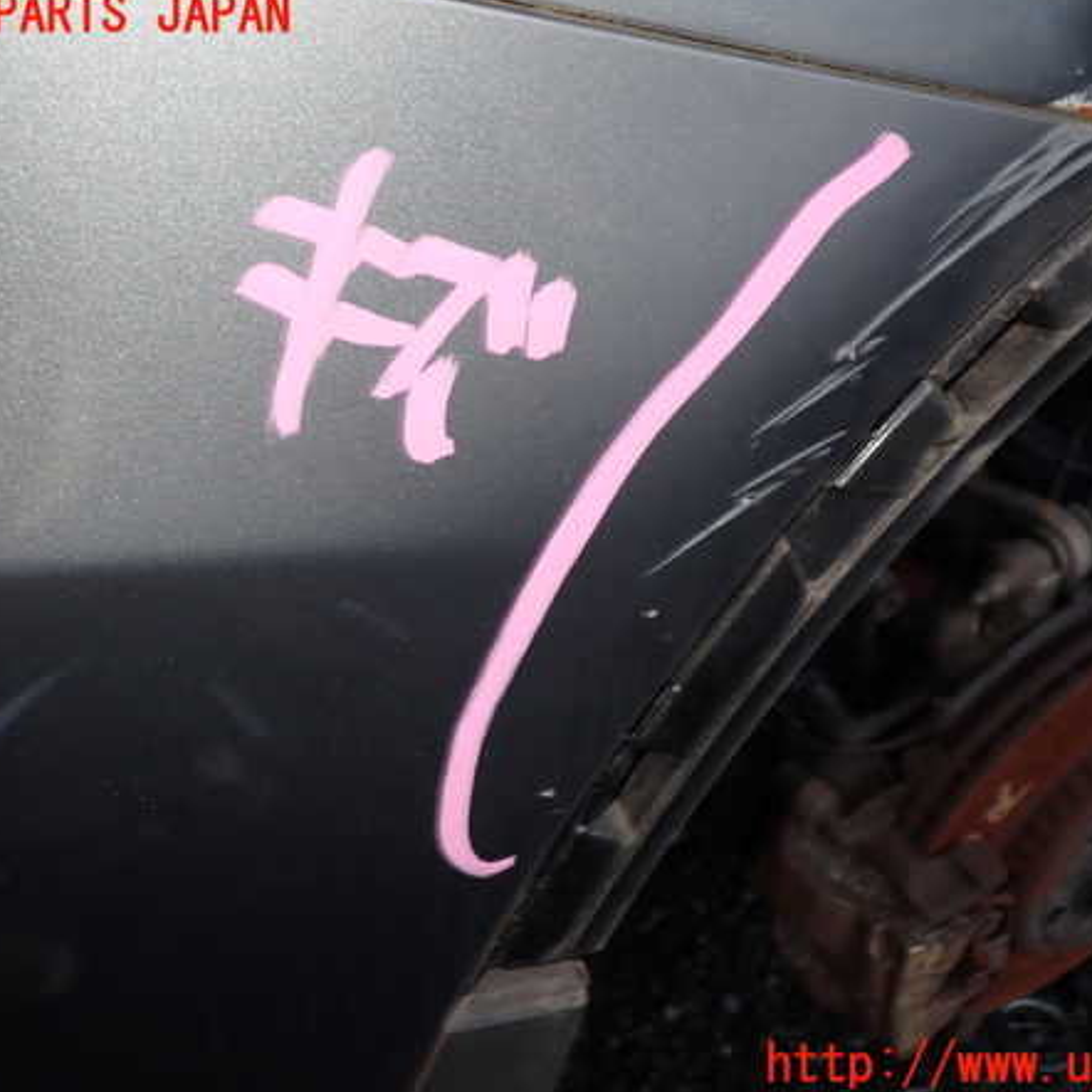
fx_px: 1285
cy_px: 541
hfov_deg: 46.0
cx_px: 583
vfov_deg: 46.0
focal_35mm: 36
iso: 100
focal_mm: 5.4
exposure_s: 1/30
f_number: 6.3
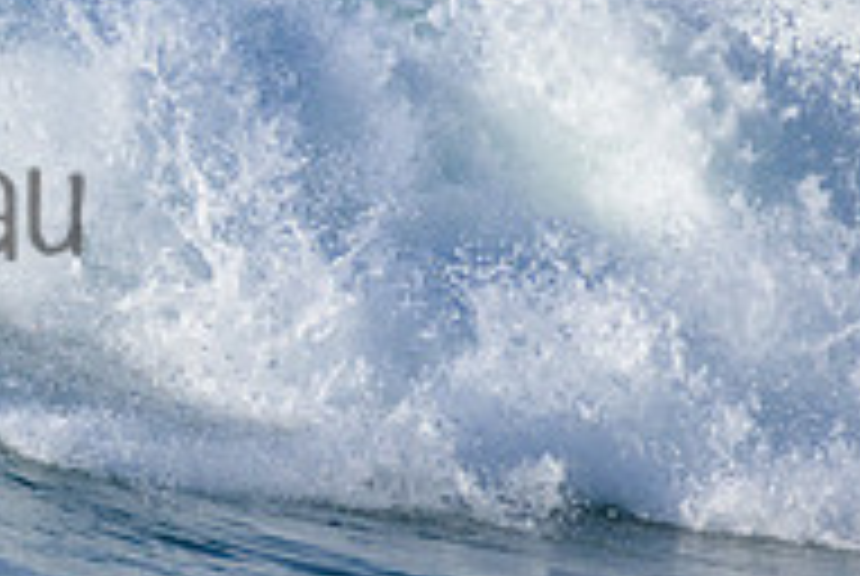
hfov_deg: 0.8
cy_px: 151
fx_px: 58043
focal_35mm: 2426
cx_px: -392
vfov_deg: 0.6
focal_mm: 800
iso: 640
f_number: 11
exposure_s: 1/2000
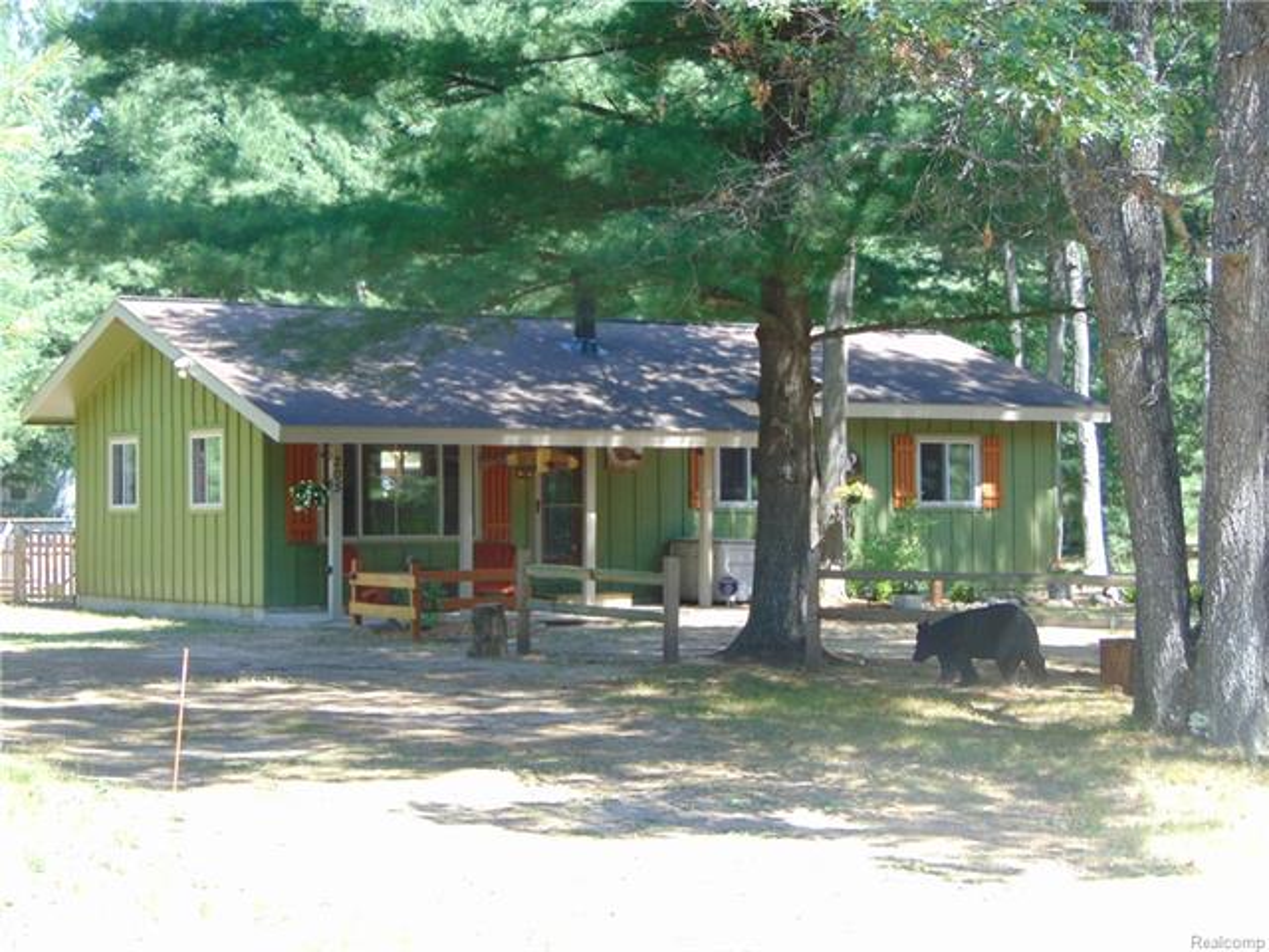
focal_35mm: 71
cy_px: 476
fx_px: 2603
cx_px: 634
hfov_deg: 27.4
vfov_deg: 20.7
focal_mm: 12.8
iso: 80
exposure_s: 1/80
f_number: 3.7
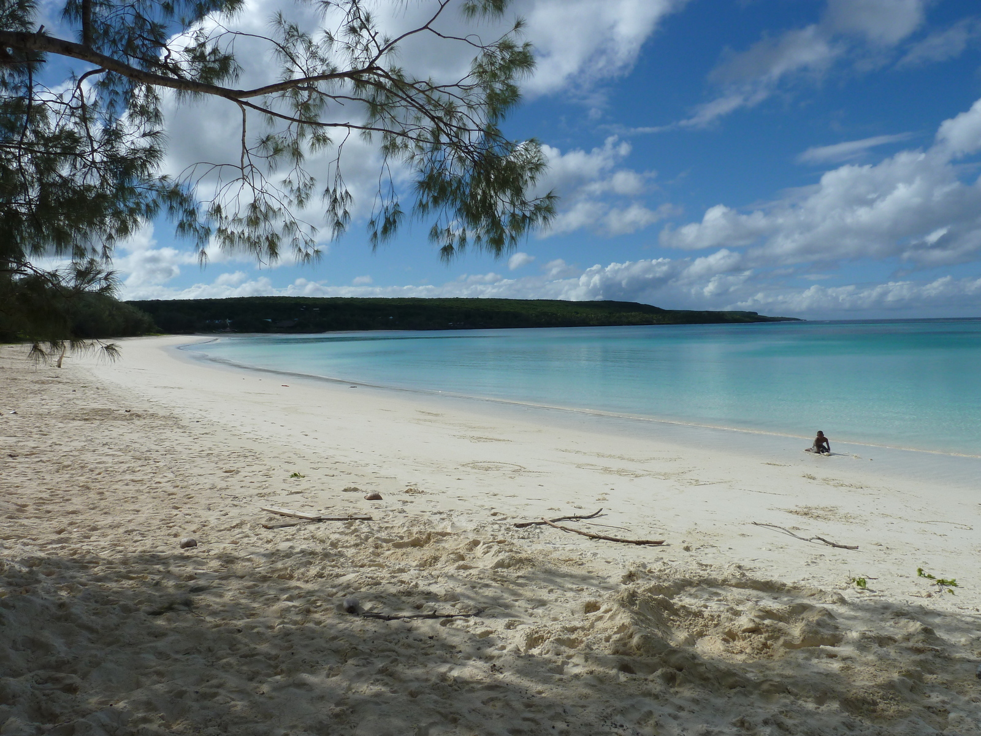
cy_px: 368
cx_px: 490
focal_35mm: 25
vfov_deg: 54.9
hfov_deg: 69.4
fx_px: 708
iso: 80
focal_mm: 4.1
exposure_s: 1/800
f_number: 5.6
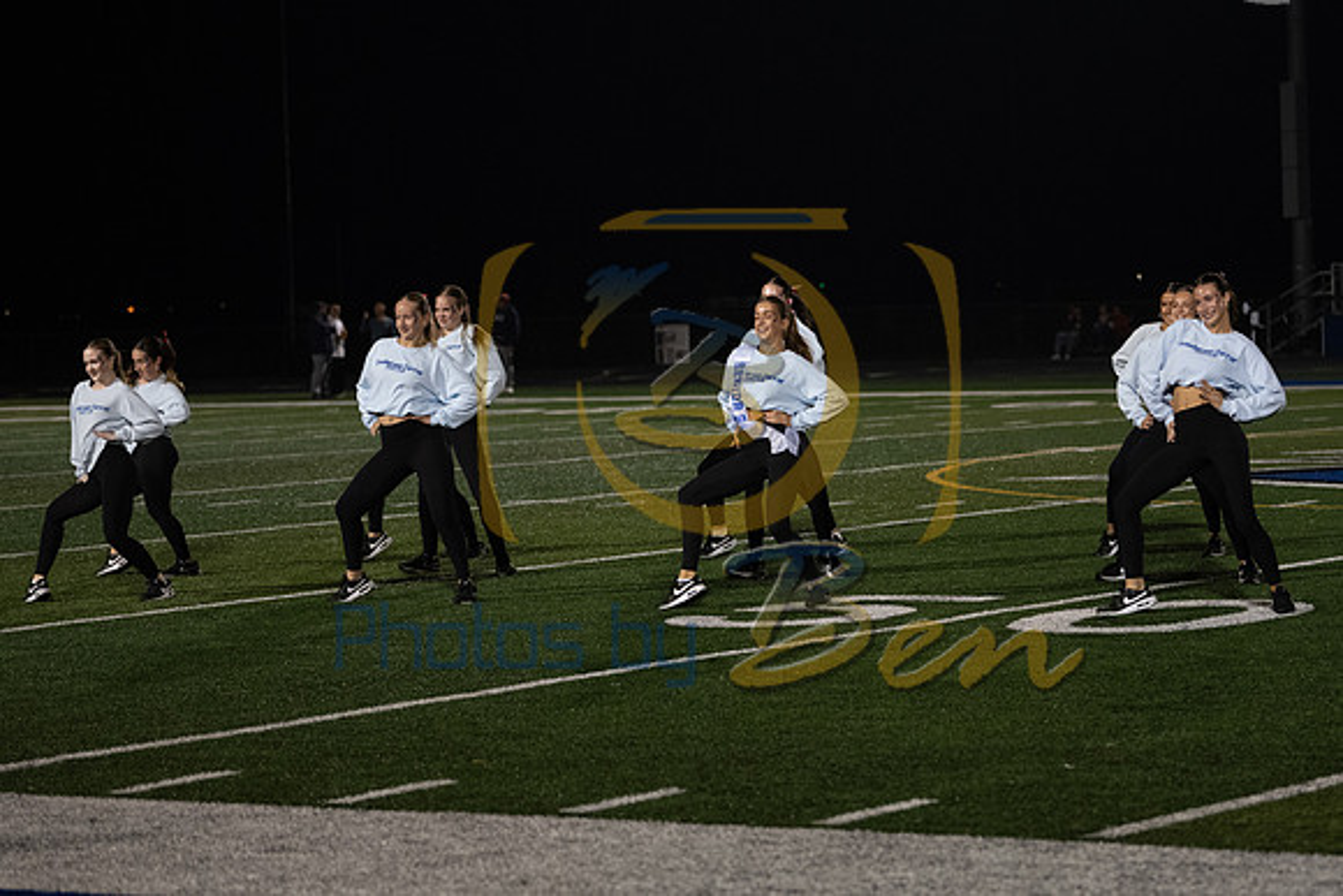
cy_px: 350
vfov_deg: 11.4
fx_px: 4495
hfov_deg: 17.0
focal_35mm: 120
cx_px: 706
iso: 2500
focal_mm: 90
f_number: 2.8
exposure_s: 1/1000
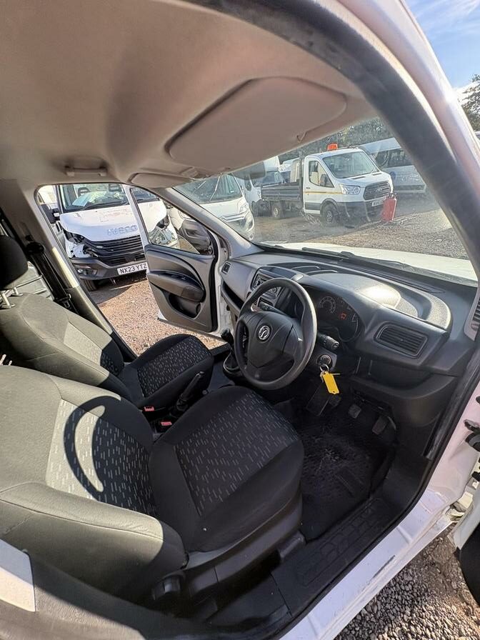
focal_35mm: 14
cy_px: 320
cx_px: 240
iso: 64
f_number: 2.2
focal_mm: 2.22
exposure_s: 1/142
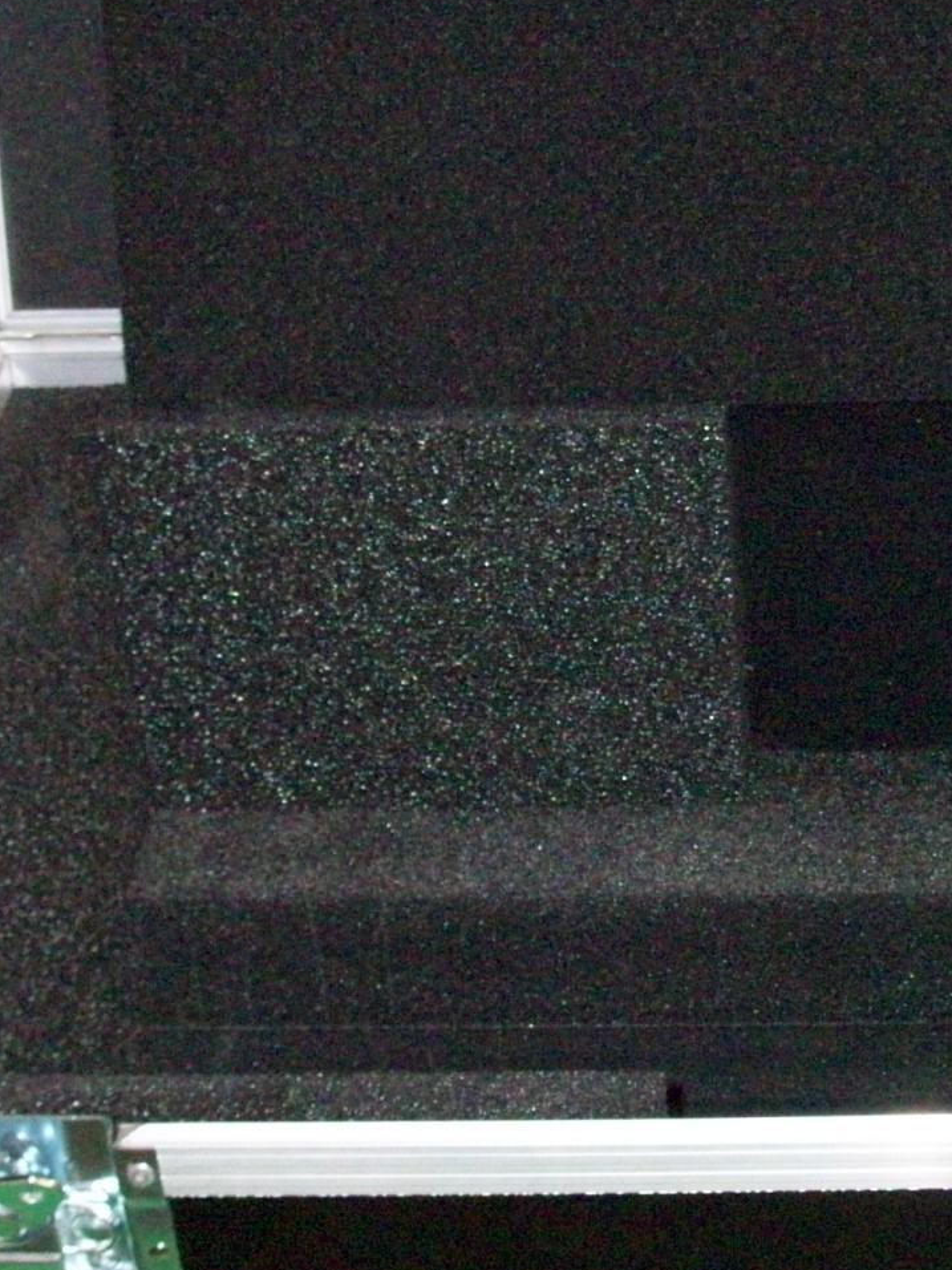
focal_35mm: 90
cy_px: 450
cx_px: 826
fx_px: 3300
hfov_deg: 16.2
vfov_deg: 21.7
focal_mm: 7.1
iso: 320
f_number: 3.2
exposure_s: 1/65.1
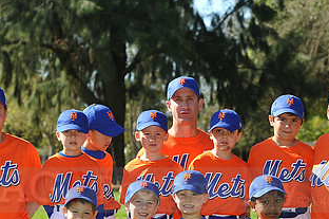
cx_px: 170
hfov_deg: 12.9
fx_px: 1460
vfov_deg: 8.5
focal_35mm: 160
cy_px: 181
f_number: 7.1
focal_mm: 86
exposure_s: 1/320
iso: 200
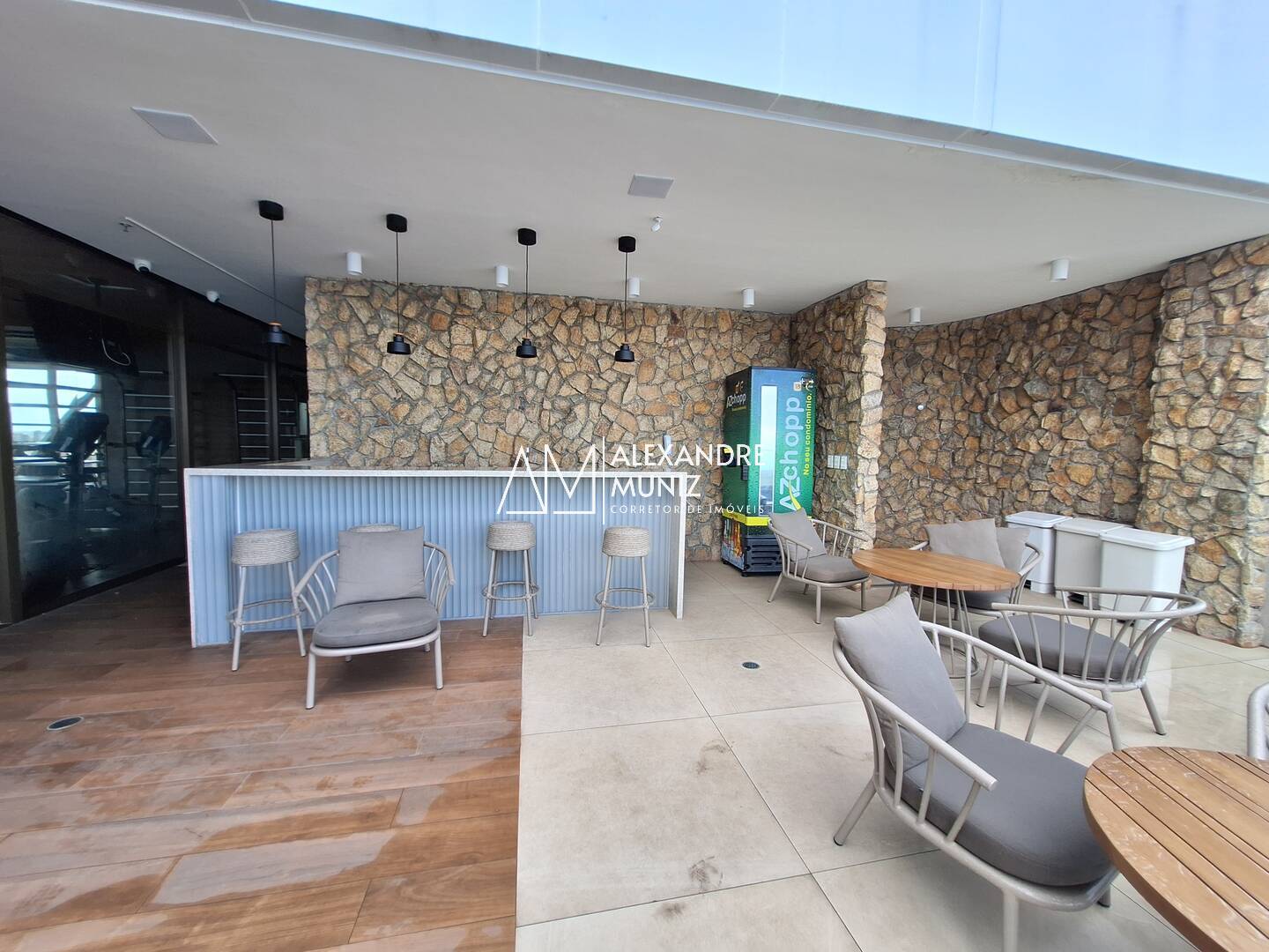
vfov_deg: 89.9
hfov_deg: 106.2
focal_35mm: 13
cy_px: 476
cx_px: 634
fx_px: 477
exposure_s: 1/209
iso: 40
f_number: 2.2
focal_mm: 1.74
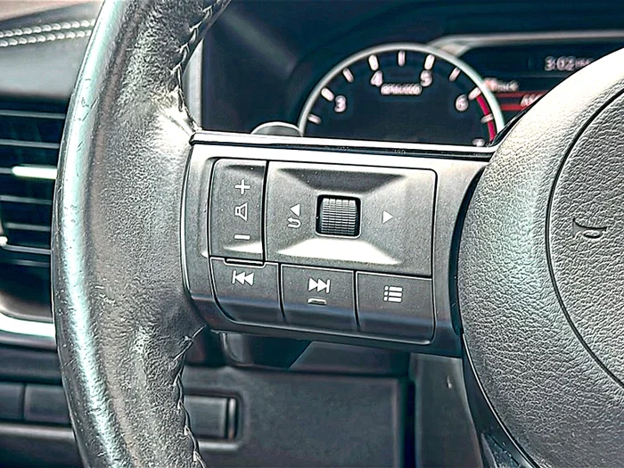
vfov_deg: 30.3
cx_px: 312
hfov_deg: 39.7
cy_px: 234
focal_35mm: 48
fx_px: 865
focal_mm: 6.86
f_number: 1.78
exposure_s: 1/49
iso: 64
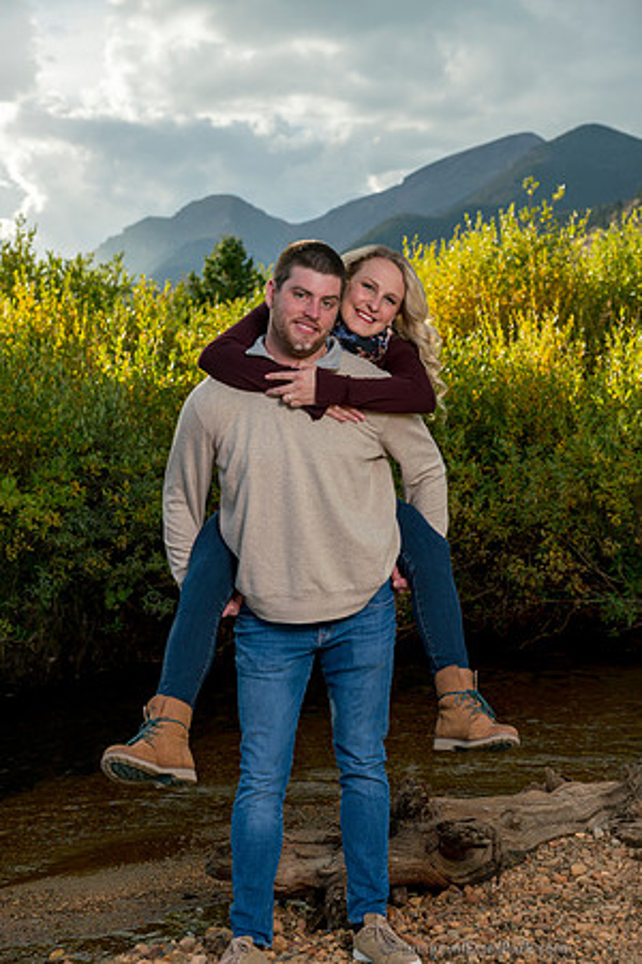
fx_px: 1337
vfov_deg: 39.6
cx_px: 321
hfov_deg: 27.0
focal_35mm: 50
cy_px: 482
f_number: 4.5
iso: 100
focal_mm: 50
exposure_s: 1/320
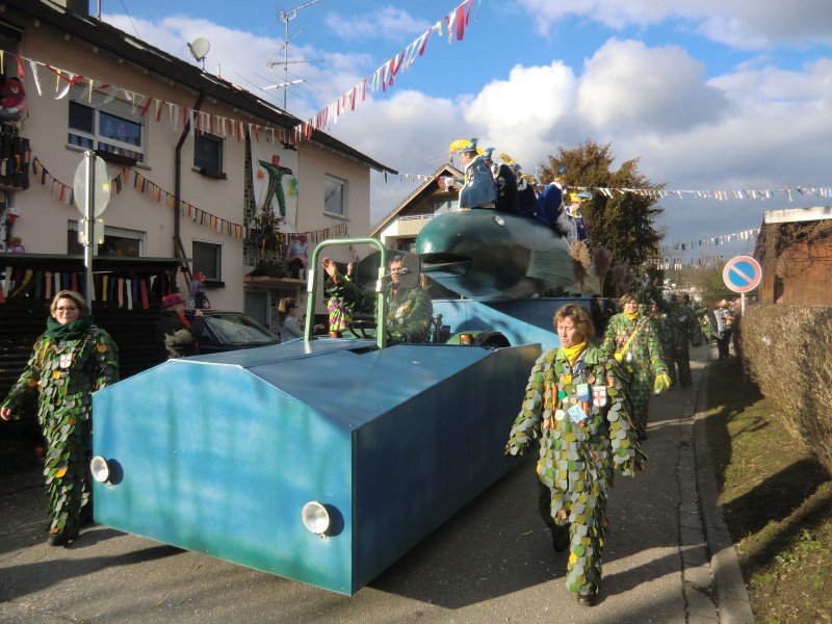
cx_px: 416
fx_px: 577
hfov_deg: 71.6
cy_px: 312
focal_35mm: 24
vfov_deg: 56.8
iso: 64
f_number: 3.2
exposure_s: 1/640
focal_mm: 4.3
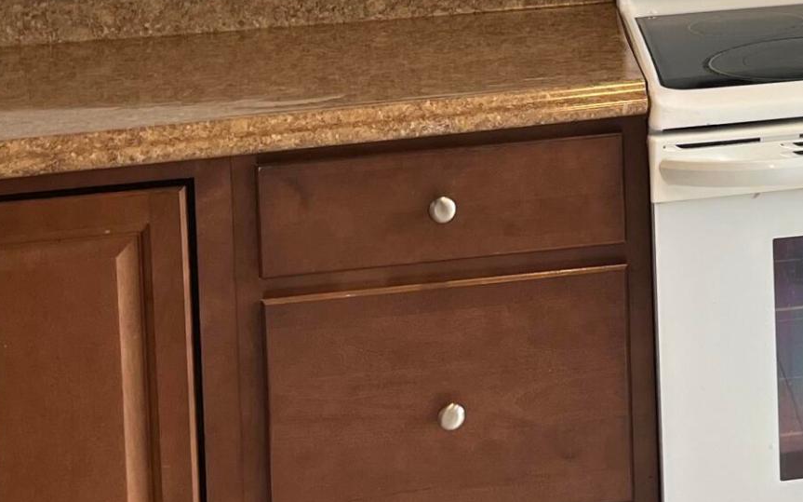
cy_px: -255
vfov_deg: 13.4
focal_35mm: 92
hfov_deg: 20.9
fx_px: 2013
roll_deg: +0.8
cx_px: 988
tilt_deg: -3.2
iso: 64
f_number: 1.6
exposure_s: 1/120
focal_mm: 5.1
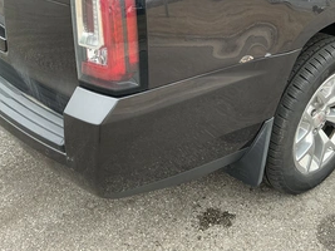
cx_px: 174
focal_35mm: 42
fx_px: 406
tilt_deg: -24.5
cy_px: 65
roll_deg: +0.6
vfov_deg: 33.7
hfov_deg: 44.8
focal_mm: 3
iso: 25
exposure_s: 1/324
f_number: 1.8
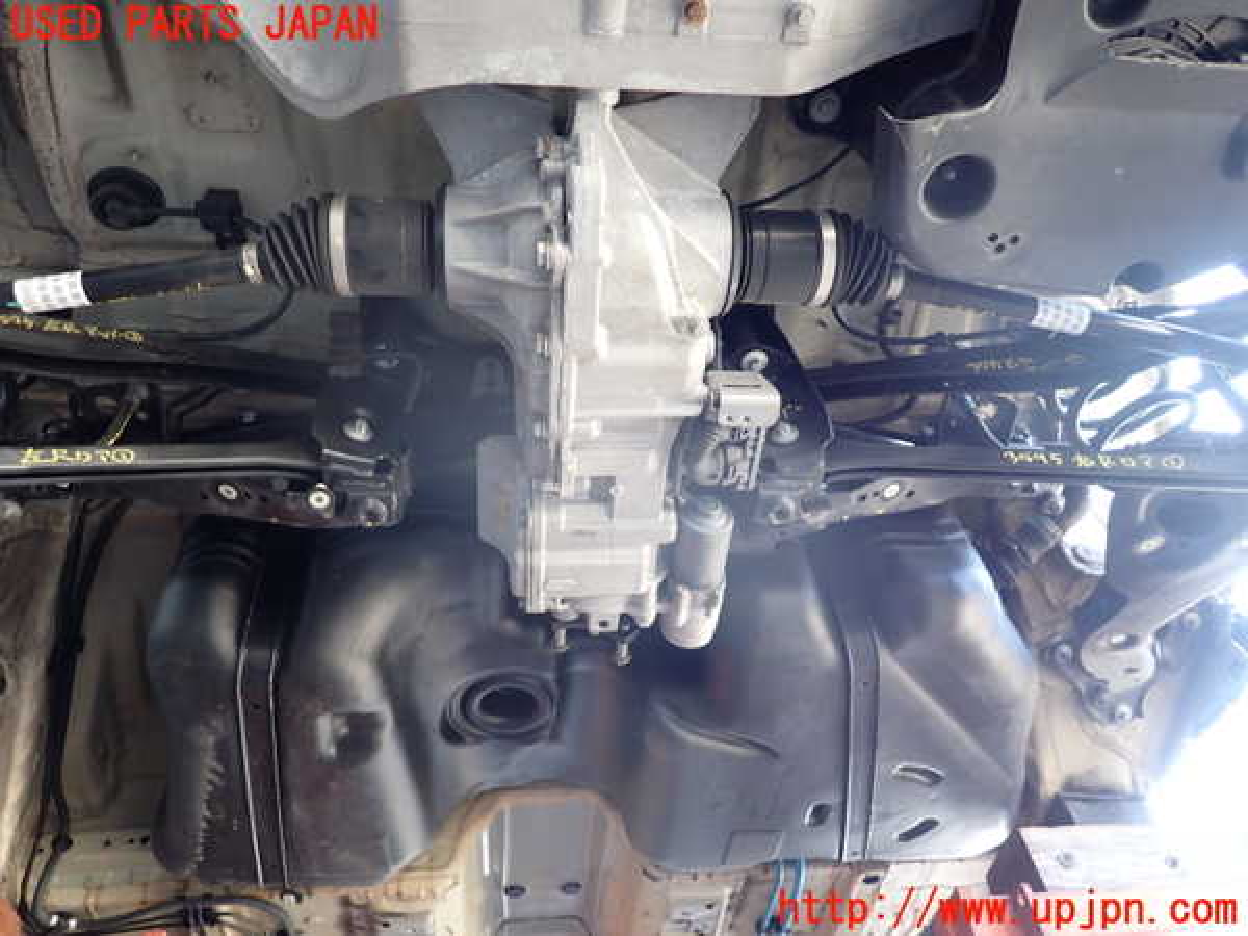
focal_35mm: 25
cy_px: 468
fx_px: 901
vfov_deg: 54.9
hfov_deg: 69.4
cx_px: 624
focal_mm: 4.5
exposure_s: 1/50
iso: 200
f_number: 2
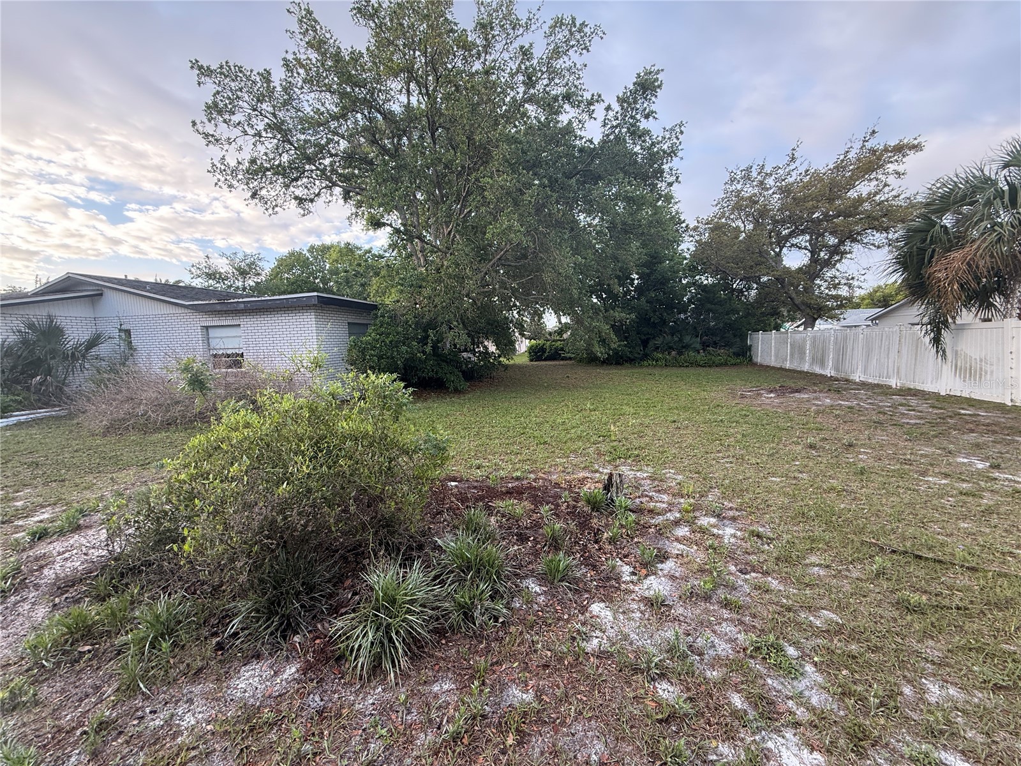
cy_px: 383
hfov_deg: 102.1
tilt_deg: -5.9
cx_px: 510
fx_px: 413
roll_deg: +1.5
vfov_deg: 85.7
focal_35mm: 14
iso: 64
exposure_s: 1/101
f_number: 2.2
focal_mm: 2.22
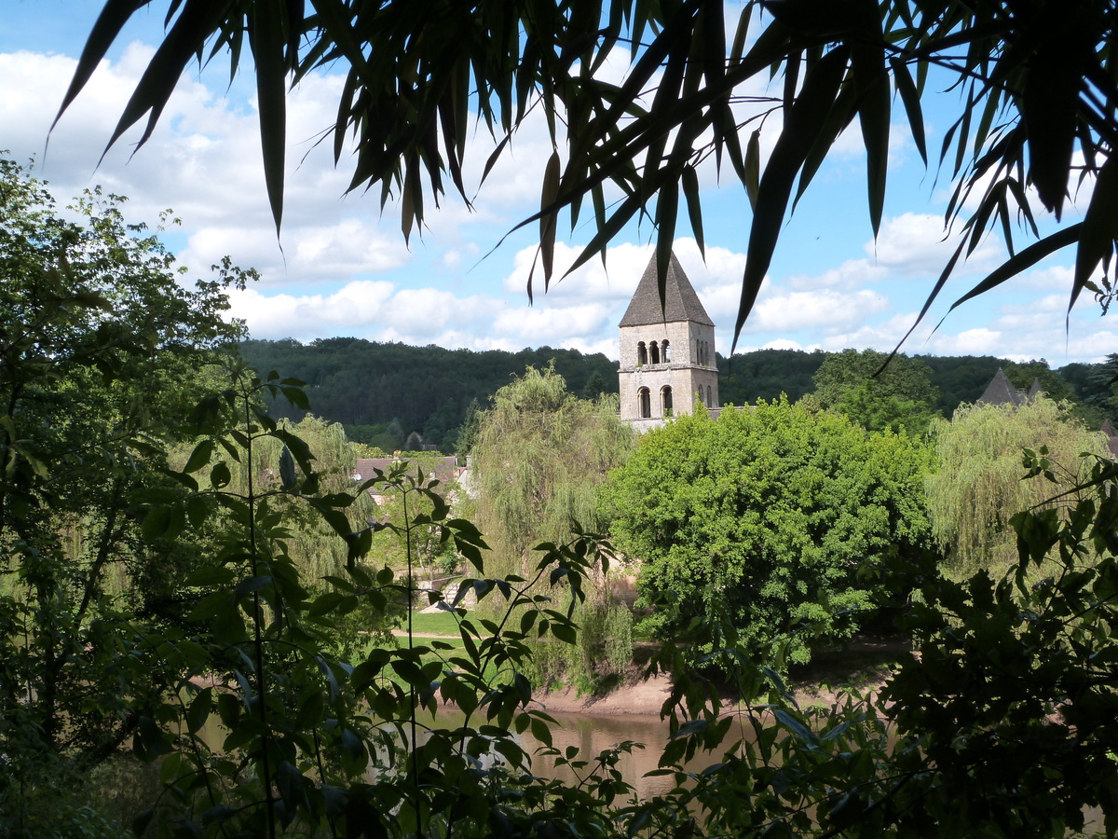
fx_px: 1324
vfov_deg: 35.1
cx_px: 559
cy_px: 420
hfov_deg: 45.8
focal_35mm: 41
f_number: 5.6
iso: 160
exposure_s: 1/320
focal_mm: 7.3
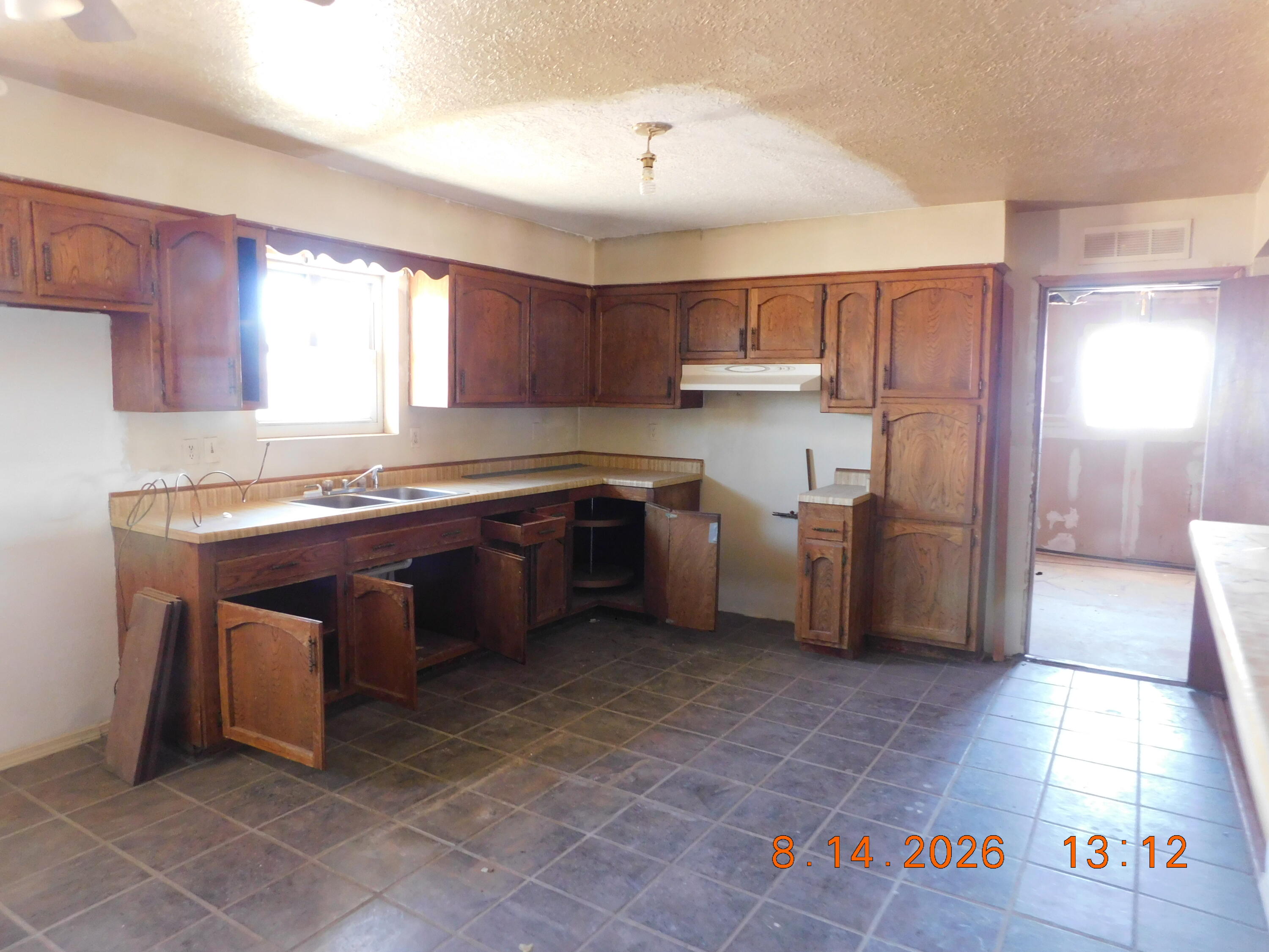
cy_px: 476
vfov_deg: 58.9
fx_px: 843
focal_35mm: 23
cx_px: 634
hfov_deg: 73.9
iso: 400
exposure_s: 1/8
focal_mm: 4
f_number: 3
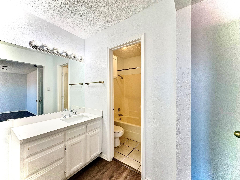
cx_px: 120
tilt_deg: +0.4
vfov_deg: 85.7
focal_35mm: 14
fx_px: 97
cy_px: 90
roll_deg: +0.2
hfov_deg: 102.1
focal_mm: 2.22
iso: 80
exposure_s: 1/120
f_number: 2.2
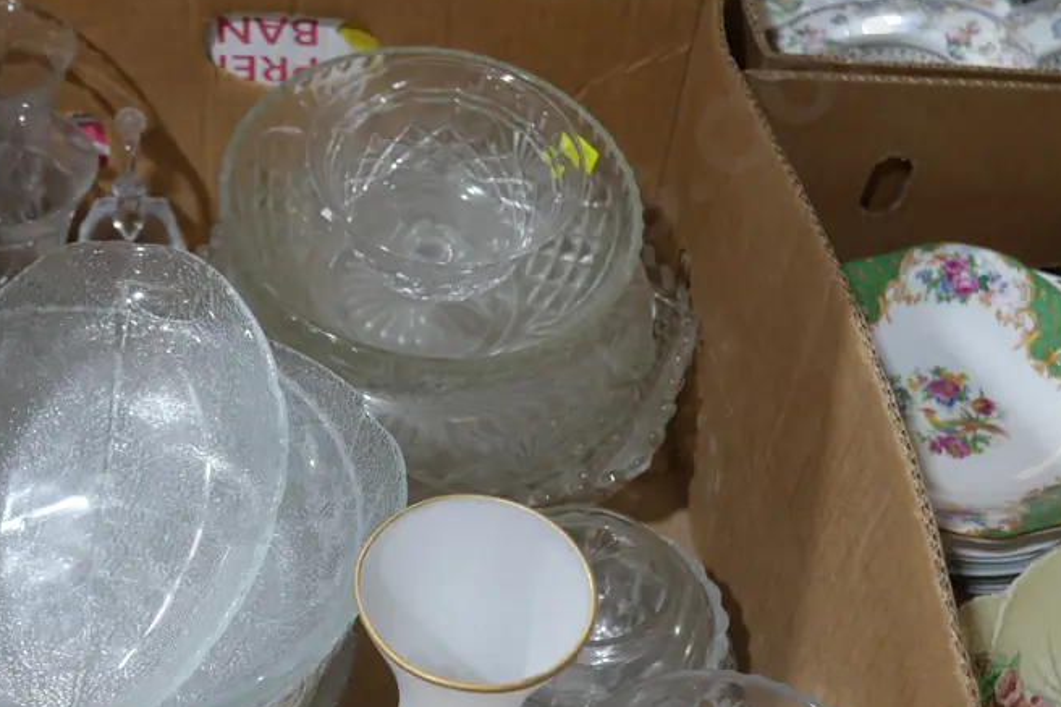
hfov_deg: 37.6
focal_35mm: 52
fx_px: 1532
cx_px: 319
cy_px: 444
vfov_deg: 25.9
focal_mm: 16
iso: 250
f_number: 3.6
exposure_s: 1/60
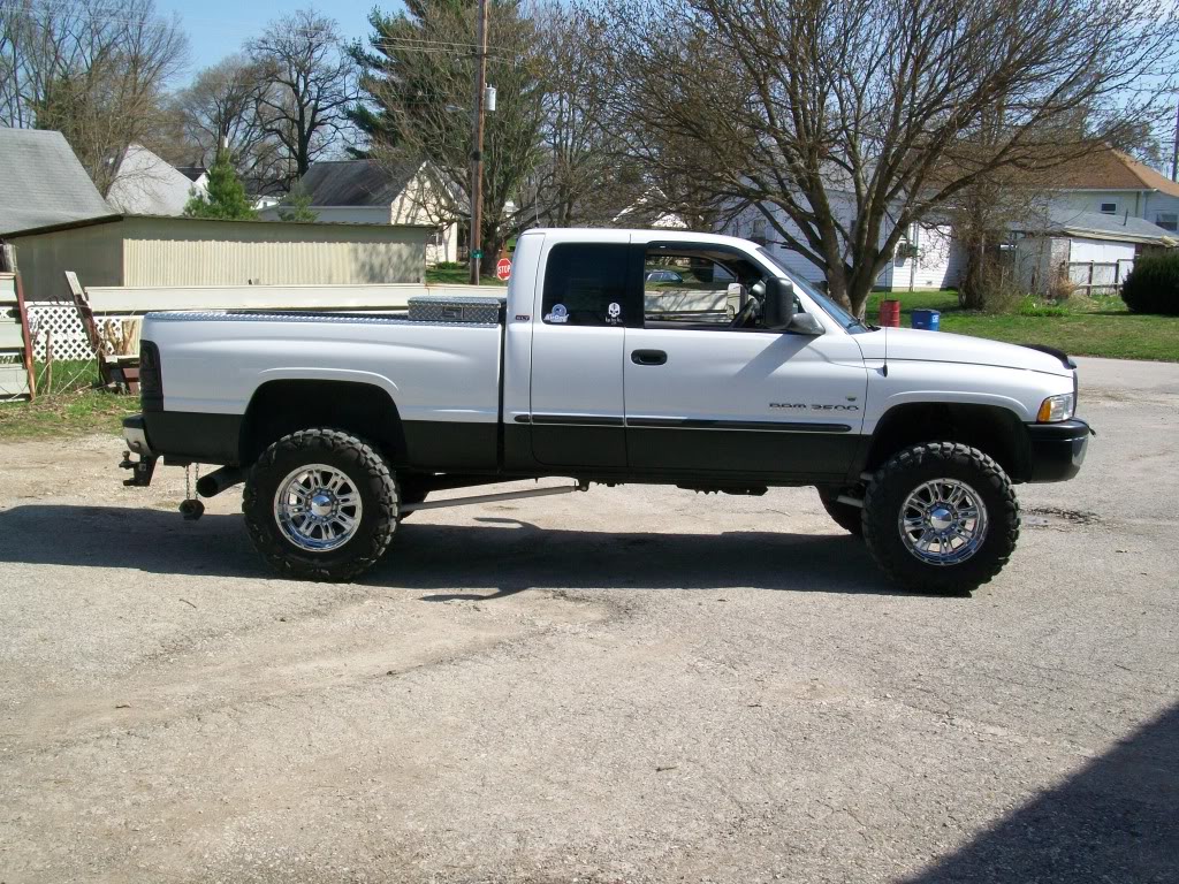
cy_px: 442
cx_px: 590
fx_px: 1362
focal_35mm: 40
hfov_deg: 46.8
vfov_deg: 36.0
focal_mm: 7.1
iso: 64
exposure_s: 1/250
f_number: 6.3
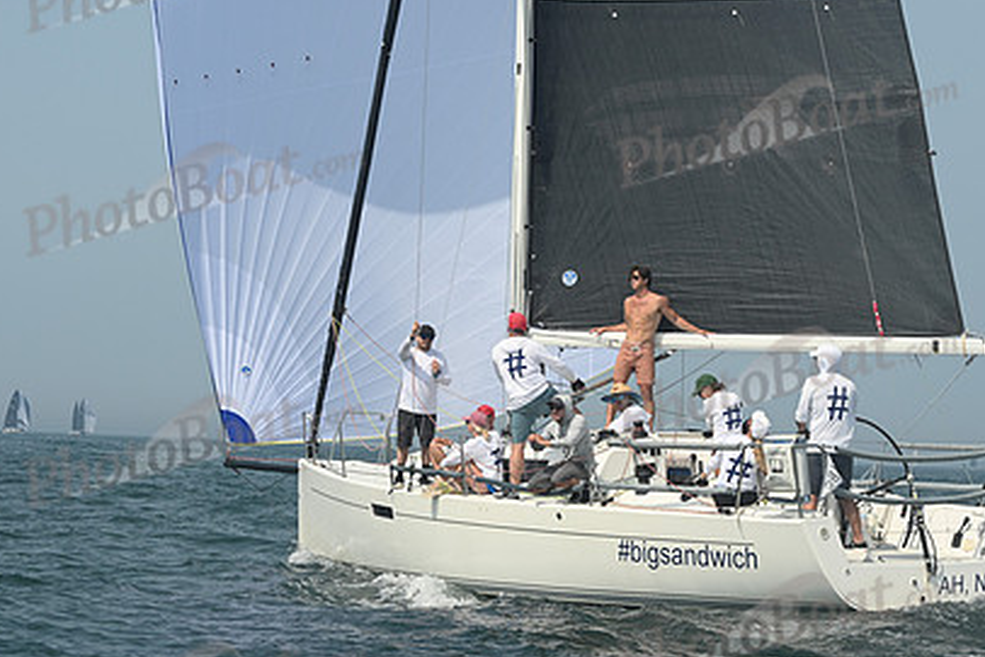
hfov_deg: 20.4
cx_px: 492
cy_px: 285
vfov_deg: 13.7
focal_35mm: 100
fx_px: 2737
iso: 320
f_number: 8
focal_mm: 70
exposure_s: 1/1250
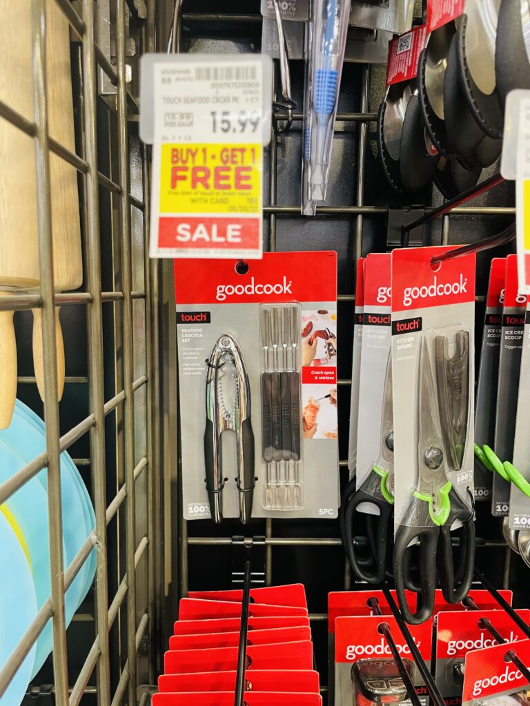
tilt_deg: -7.2
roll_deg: +0.0
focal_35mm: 26
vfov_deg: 67.3
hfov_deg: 53.1
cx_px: 265
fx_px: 531
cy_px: 353
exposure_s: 1/60
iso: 200
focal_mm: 4.2
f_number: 1.6
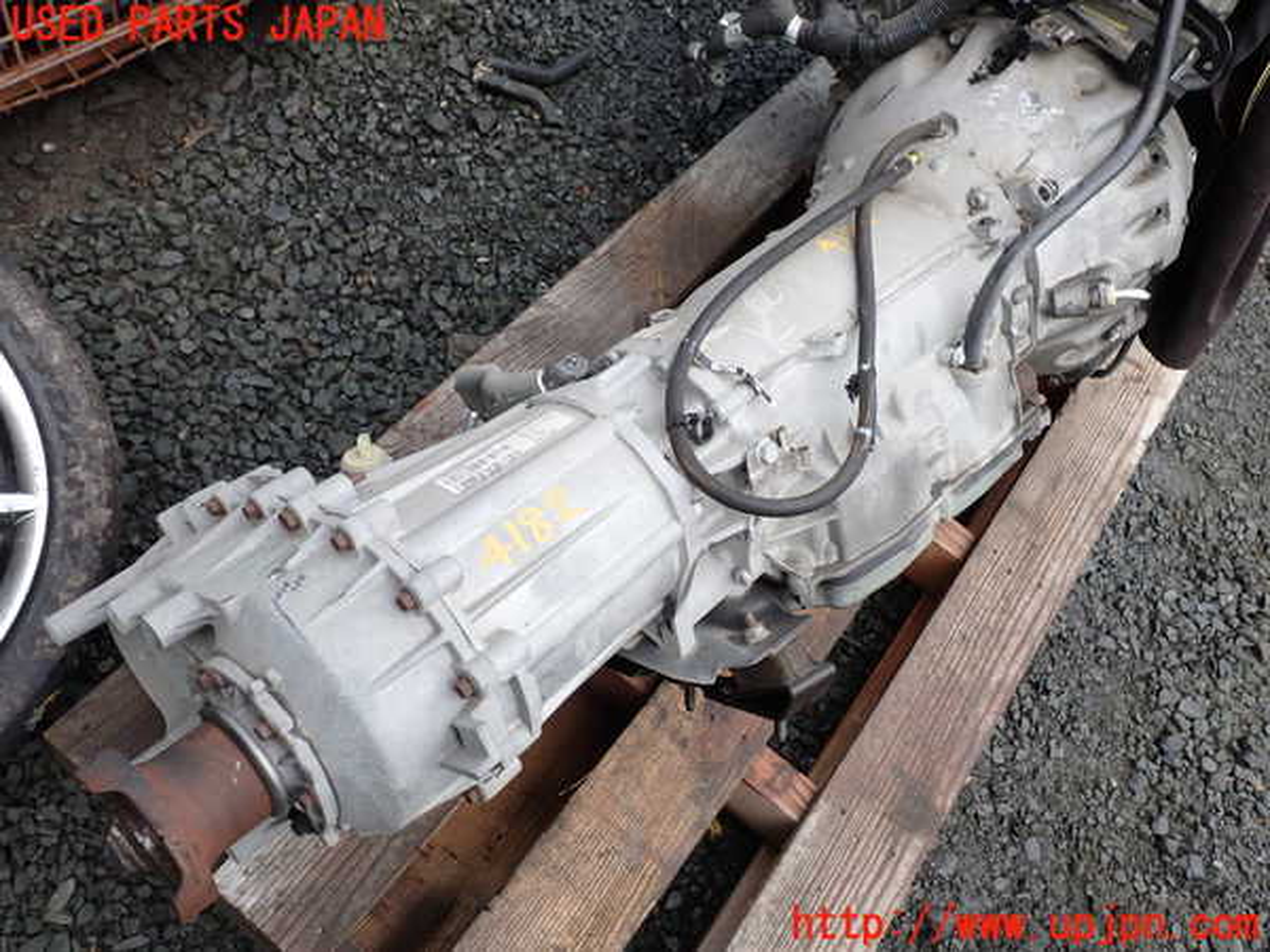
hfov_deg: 60.0
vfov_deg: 46.8
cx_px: 635
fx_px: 1101
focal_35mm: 30
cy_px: 476
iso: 100
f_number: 3.2
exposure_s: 1/125
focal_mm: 5.4
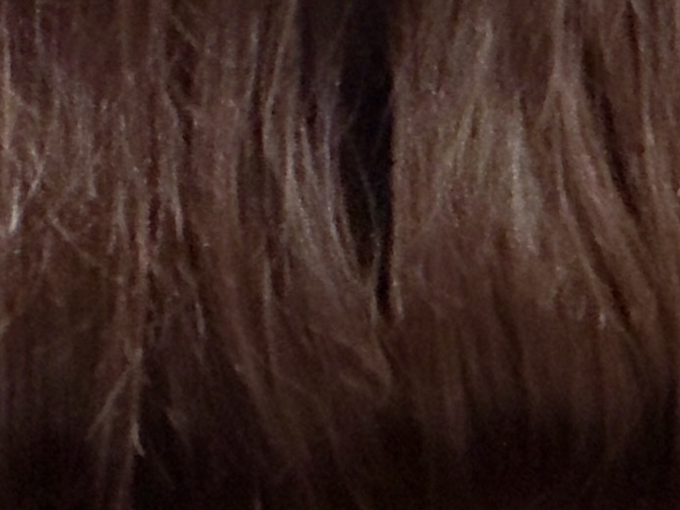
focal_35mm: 450
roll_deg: +0.3
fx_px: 8837
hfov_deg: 4.4
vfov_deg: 3.2
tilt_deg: -2.3
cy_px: -971
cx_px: 992
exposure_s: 1/60
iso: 500
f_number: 2.8
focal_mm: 9
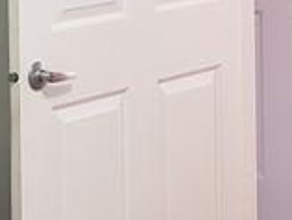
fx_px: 1419
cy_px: -46
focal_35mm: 168
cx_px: 200
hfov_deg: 11.7
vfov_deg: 8.8
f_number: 1.5
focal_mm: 4.3
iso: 250
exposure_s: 1/40
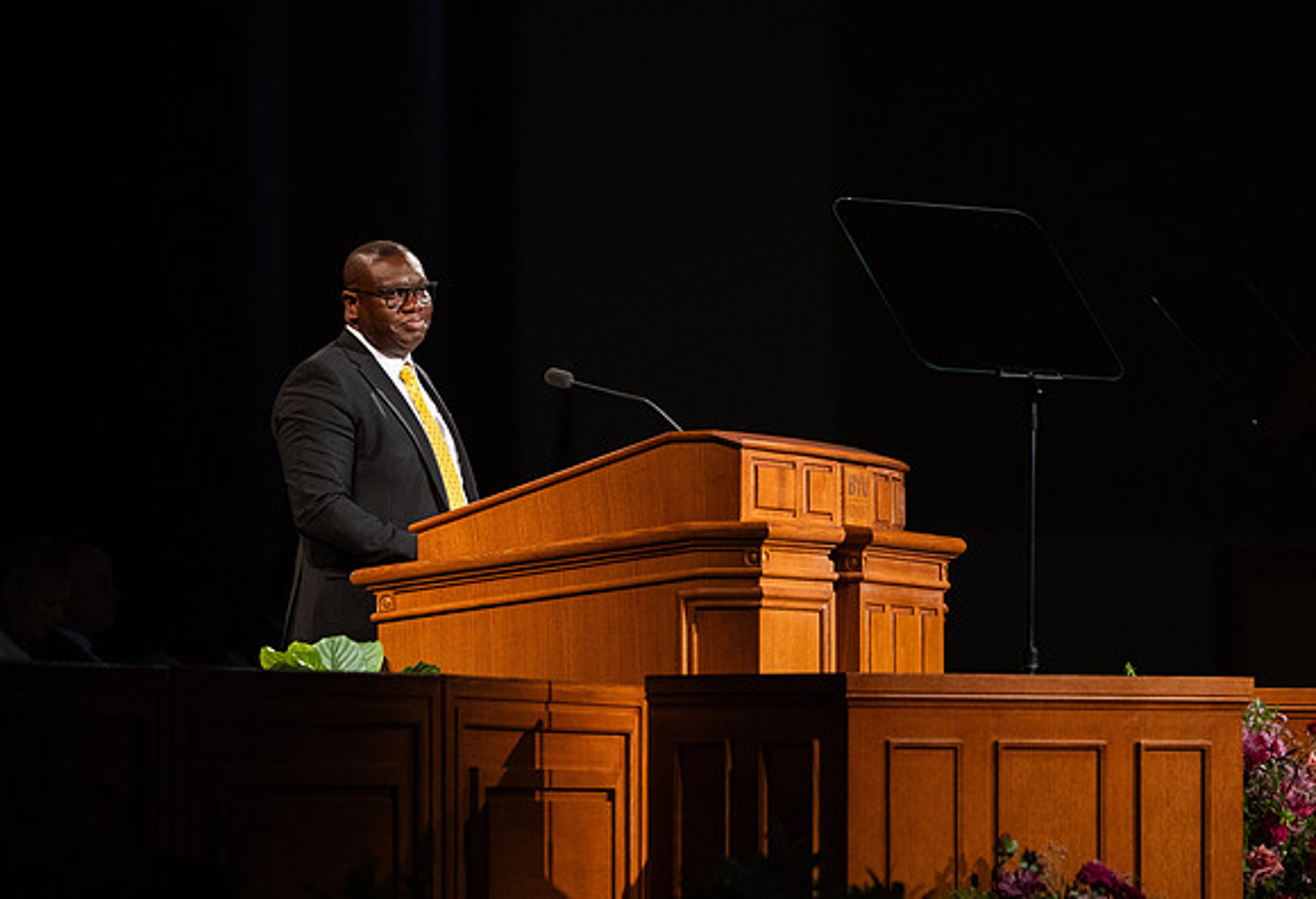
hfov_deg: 10.2
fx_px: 7359
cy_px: 489
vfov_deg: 7.0
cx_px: 735
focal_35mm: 200
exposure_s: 1/320
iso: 2500
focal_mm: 180
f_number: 2.8
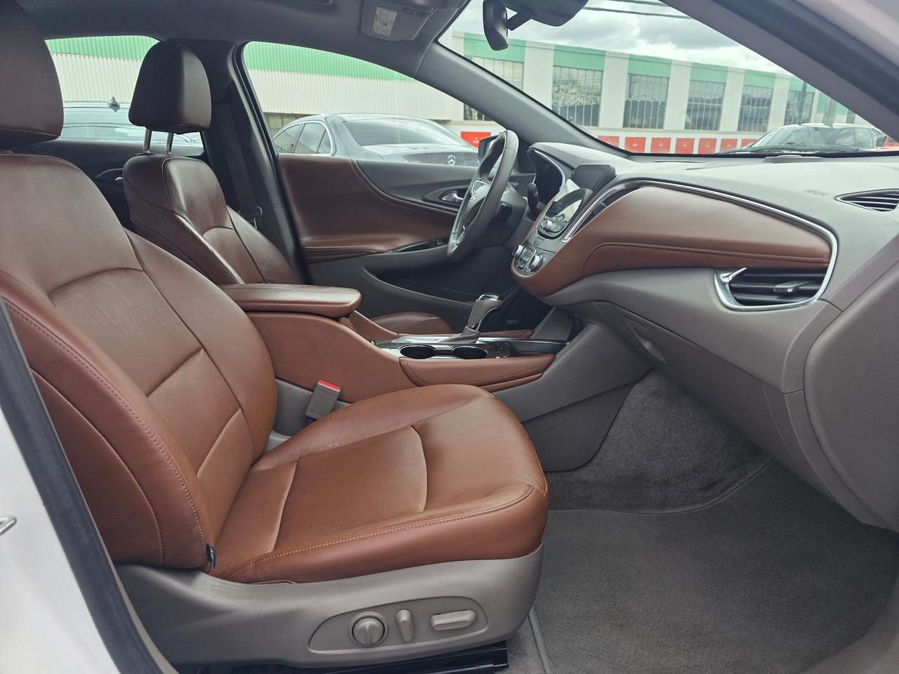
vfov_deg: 58.9
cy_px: 337
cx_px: 450
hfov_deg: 73.9
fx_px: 597
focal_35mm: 23
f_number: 1.7
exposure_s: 1/359
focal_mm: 6.3
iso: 25
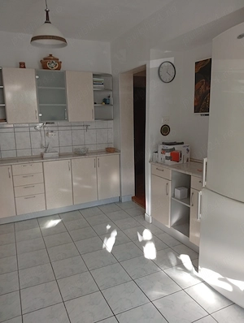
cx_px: 122
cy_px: 162
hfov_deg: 51.5
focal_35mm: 27
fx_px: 253
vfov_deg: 65.2
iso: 375
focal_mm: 3.98
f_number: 1.8
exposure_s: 1/33.3
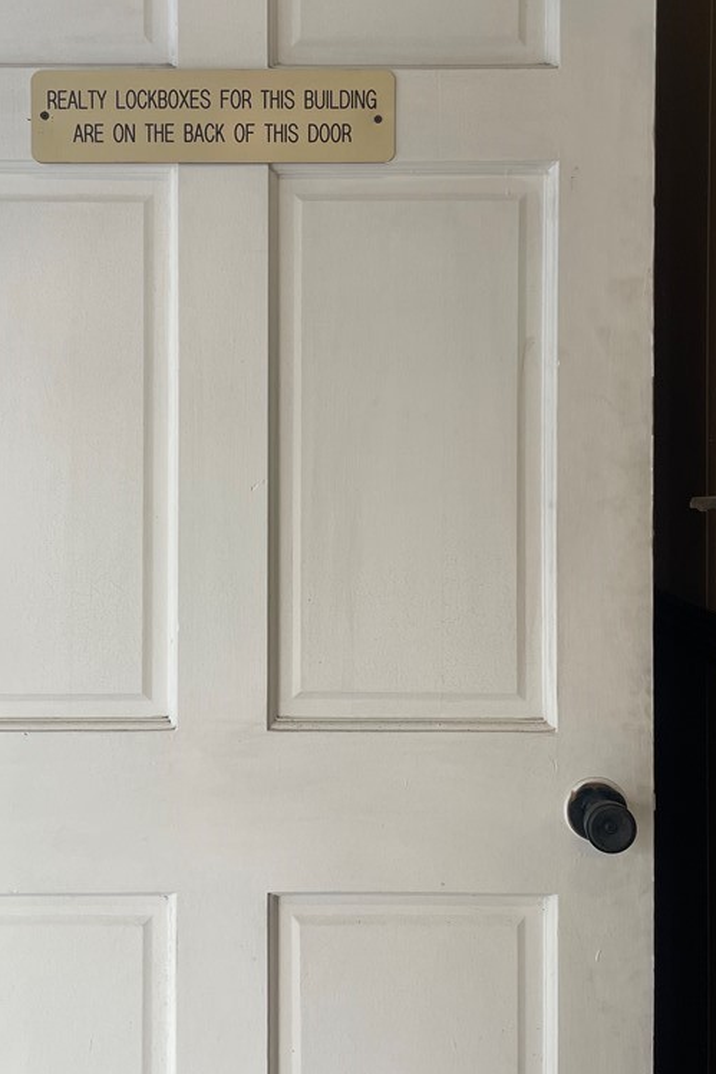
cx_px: 250
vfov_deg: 51.6
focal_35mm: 37
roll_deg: +0.2
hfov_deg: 35.7
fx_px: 1103
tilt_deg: +0.2
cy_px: 434
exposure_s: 1/120
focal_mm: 4.2
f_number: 1.6
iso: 50
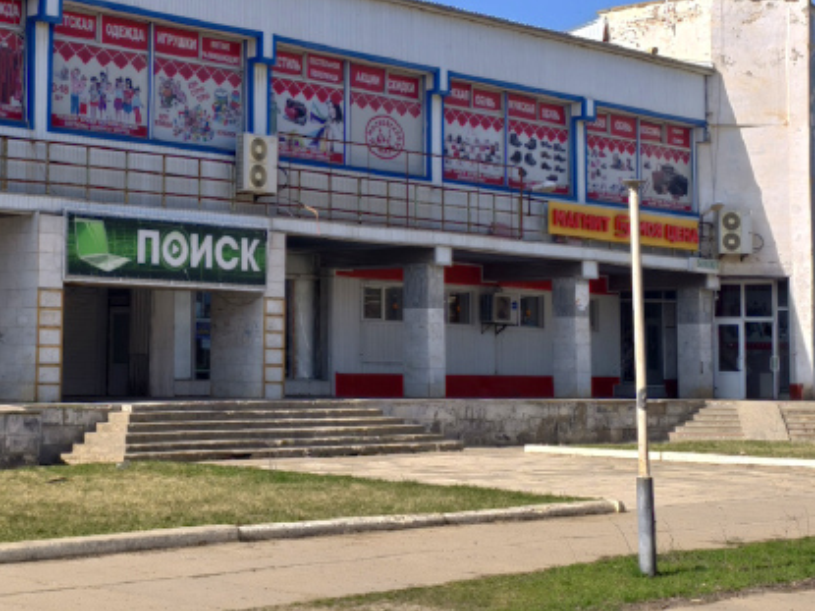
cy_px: 186
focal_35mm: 72
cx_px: 206
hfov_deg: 26.7
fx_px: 1695
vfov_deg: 20.3
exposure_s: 1/2212
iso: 72
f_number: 1.57
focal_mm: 6.54
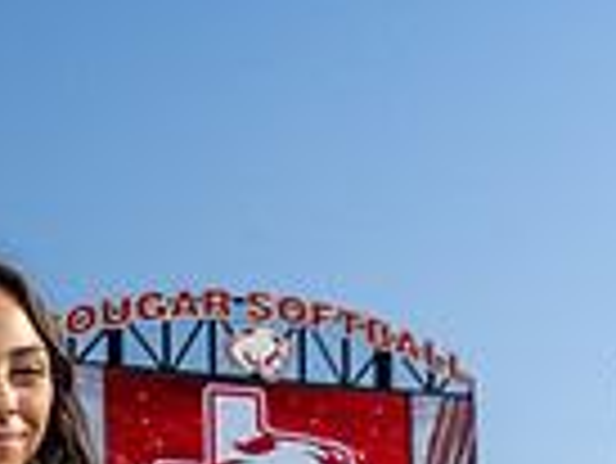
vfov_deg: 9.9
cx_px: 13
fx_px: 2422
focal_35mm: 136
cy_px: 1000
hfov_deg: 14.3
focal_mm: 43
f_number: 8
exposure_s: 1/250
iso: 100
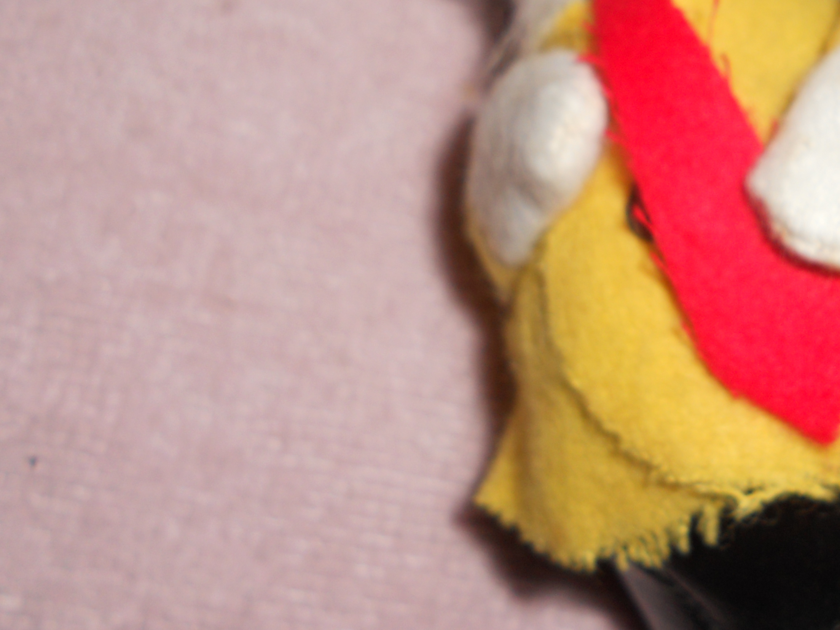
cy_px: 108
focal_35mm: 58
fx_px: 1407
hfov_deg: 32.7
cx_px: 605
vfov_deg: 24.7
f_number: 8.8
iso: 80
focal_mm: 5.8
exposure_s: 1/25
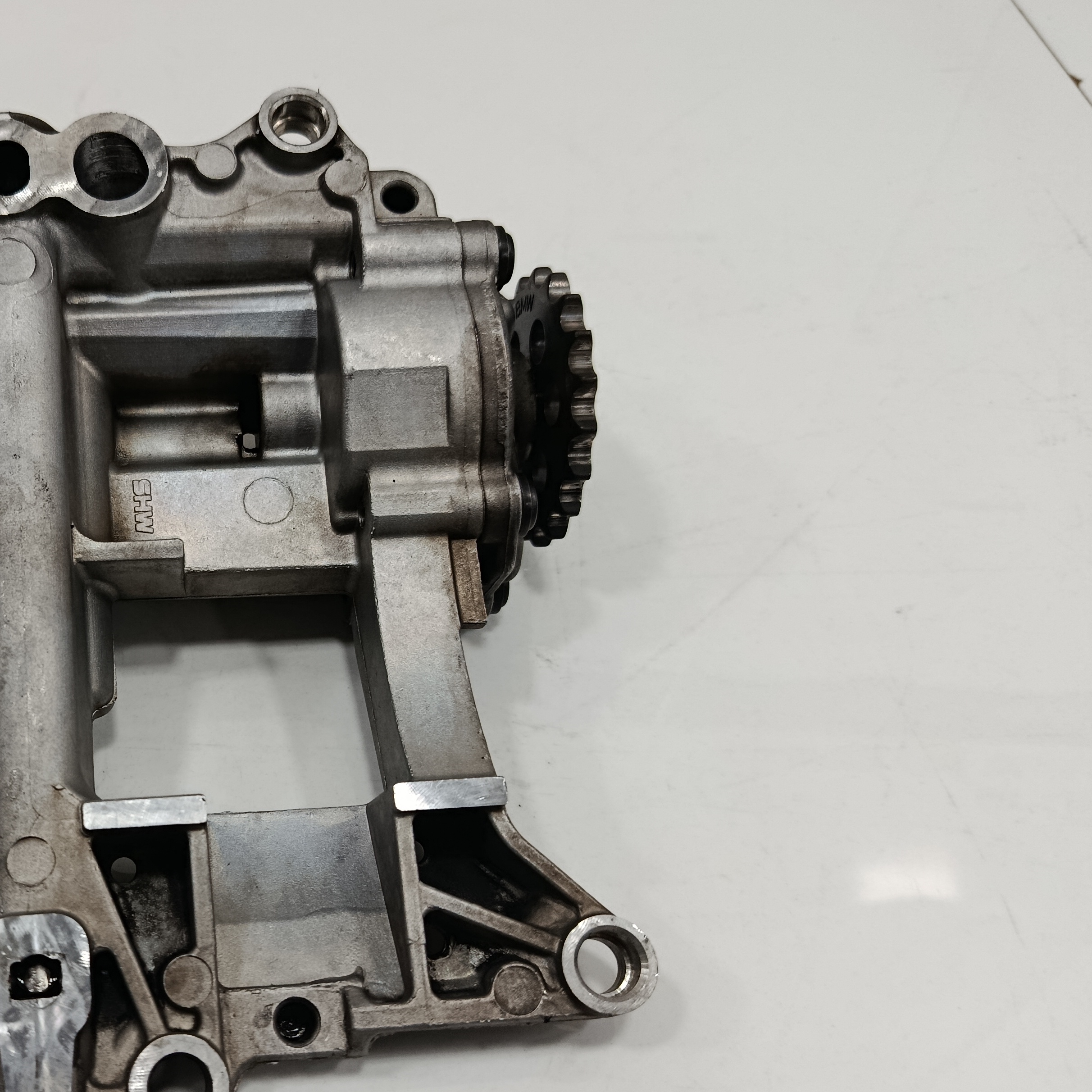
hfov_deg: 44.5
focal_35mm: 35
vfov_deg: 47.0
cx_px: 195
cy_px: 639
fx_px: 1249
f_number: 1.7
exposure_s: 1/100
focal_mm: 5.24
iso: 936
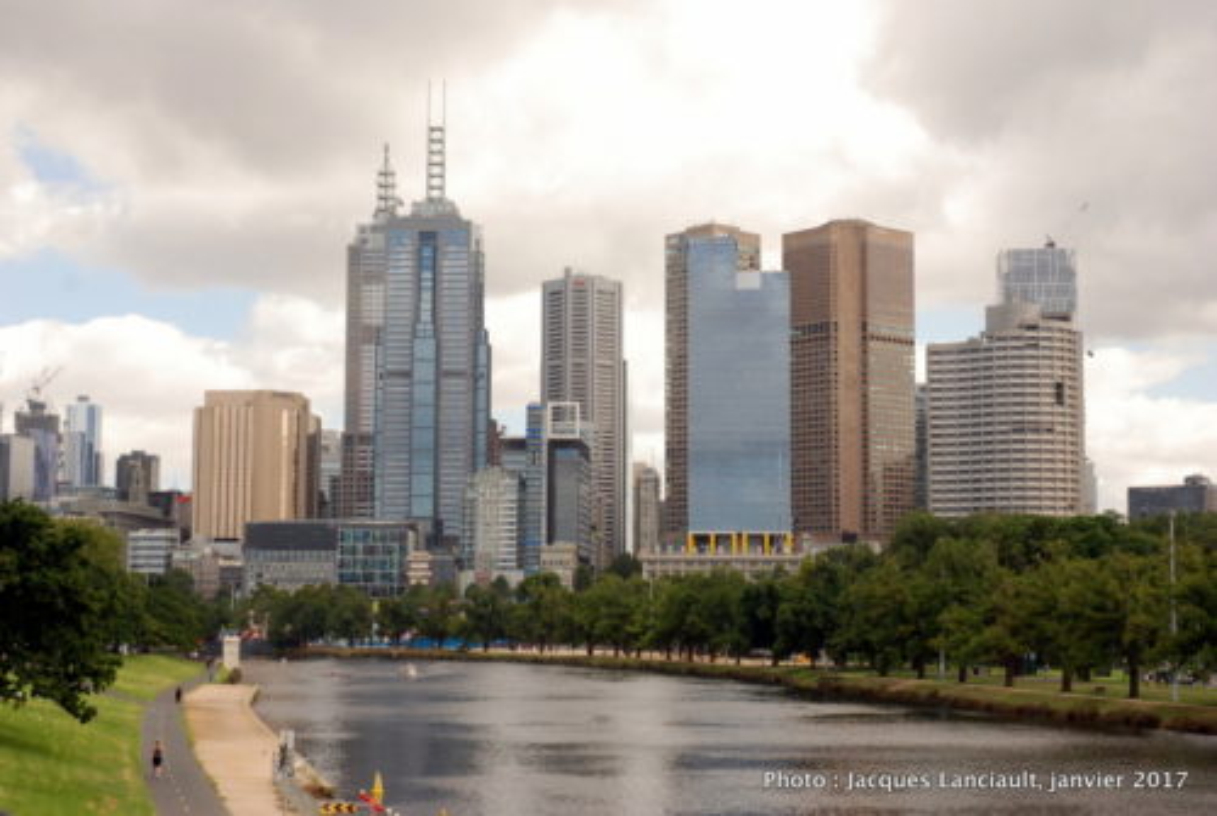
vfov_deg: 22.7
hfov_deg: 33.4
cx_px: 608
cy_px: 408
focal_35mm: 60
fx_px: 2031
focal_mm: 40
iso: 500
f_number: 9
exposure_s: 1/250
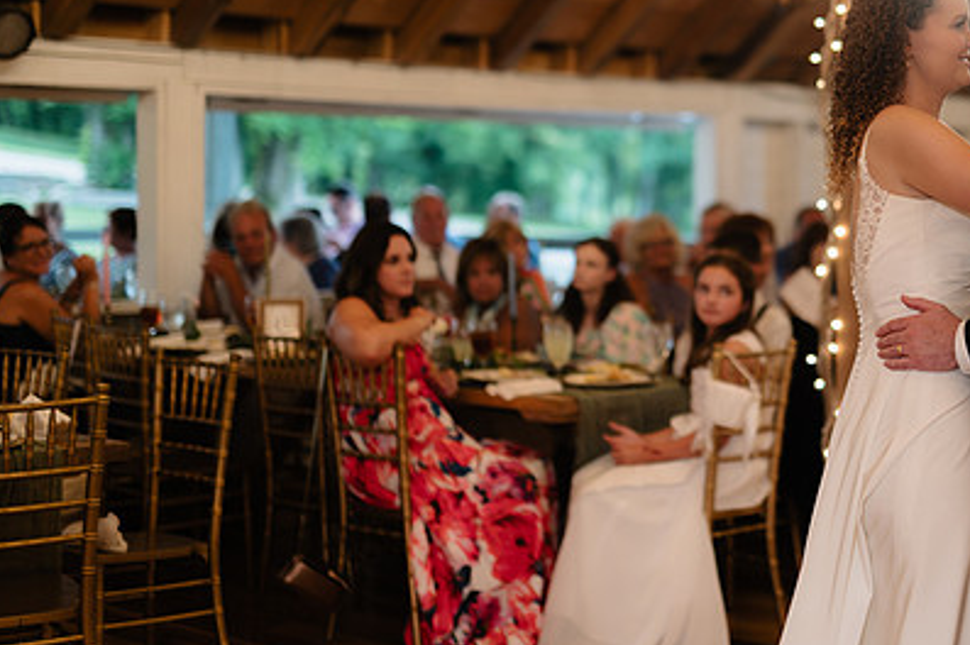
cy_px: 205
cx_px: 699
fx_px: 1965
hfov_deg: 27.4
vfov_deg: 18.6
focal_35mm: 73
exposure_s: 1/200
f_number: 1.8
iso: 800
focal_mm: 50
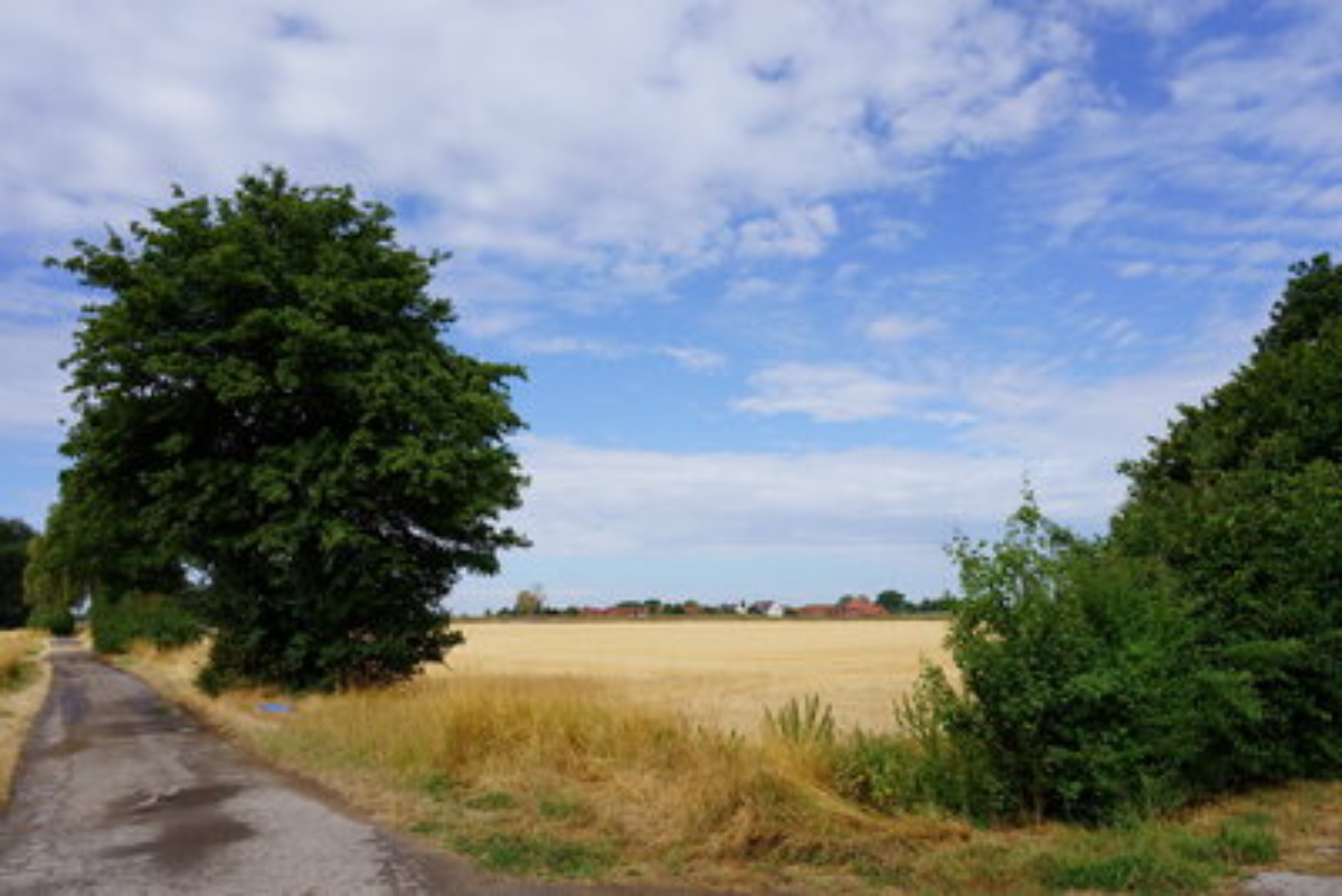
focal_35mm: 24
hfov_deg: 73.7
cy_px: 448
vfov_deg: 53.2
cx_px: 671
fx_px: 895
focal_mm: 24
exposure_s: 1/400
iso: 100
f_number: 7.1
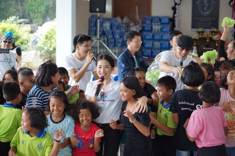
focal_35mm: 75
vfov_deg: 18.2
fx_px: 489
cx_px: 118
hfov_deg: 27.0
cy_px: 78
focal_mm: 50
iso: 1000
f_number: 2
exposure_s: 1/2000
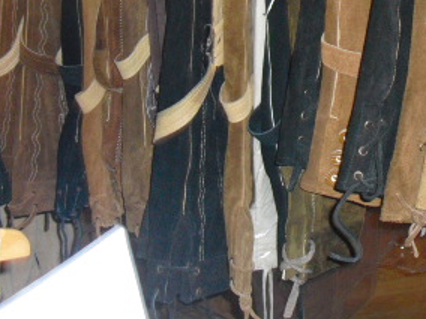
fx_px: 997
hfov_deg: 23.8
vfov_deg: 17.8
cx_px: 340
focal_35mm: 81
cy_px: 13
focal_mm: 6.3
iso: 400
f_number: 3.1
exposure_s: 1/60
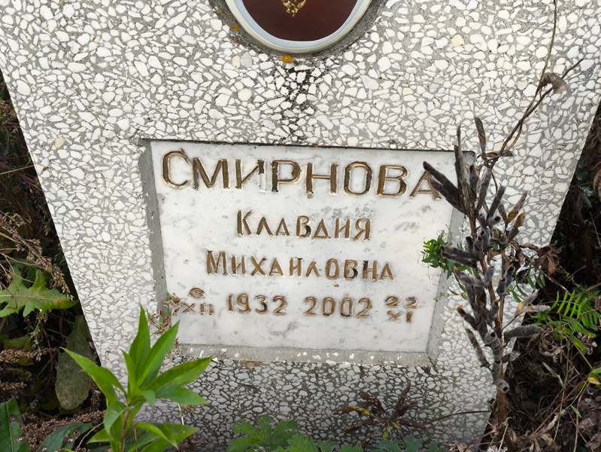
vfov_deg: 29.1
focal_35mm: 50
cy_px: 226
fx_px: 868
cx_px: 300
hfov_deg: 38.2
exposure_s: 1/120
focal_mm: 4.71
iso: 100
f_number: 1.7
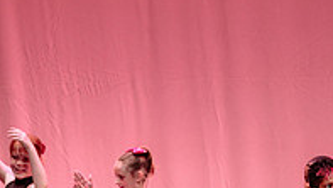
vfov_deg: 2.8
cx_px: 10
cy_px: 264
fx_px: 3878
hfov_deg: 4.9
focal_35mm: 439
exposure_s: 1/400
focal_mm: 130
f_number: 2.8
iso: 1250
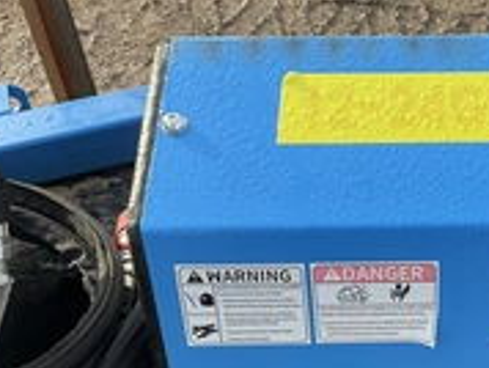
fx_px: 919
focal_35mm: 65
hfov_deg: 28.8
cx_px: 420
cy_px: 255
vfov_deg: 22.5
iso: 25
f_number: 1.8
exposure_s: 1/294
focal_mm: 3
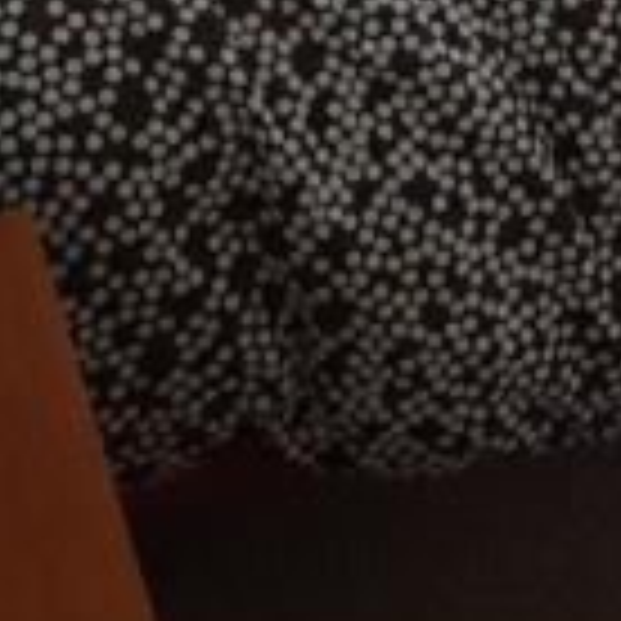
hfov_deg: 10.5
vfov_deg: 9.3
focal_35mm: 164
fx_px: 3329
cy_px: -972
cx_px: 752
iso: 100
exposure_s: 1/80
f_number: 2.8
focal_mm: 4.4
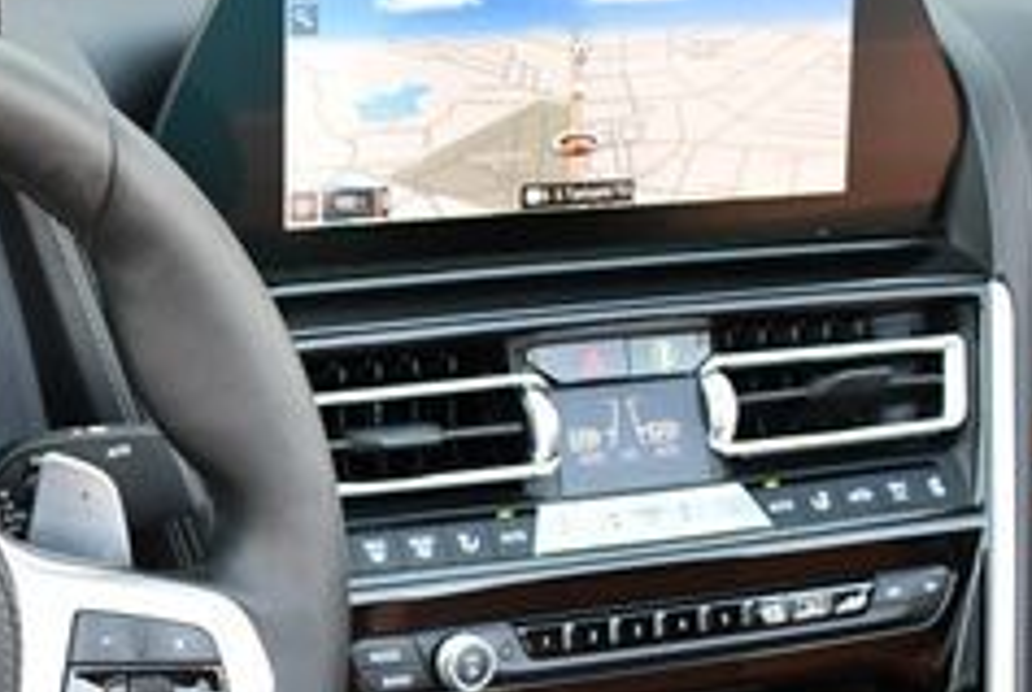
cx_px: -30
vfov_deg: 12.6
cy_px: 722
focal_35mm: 108
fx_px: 3102
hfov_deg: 18.3
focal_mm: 20
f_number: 3.5
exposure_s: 1/250
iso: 720
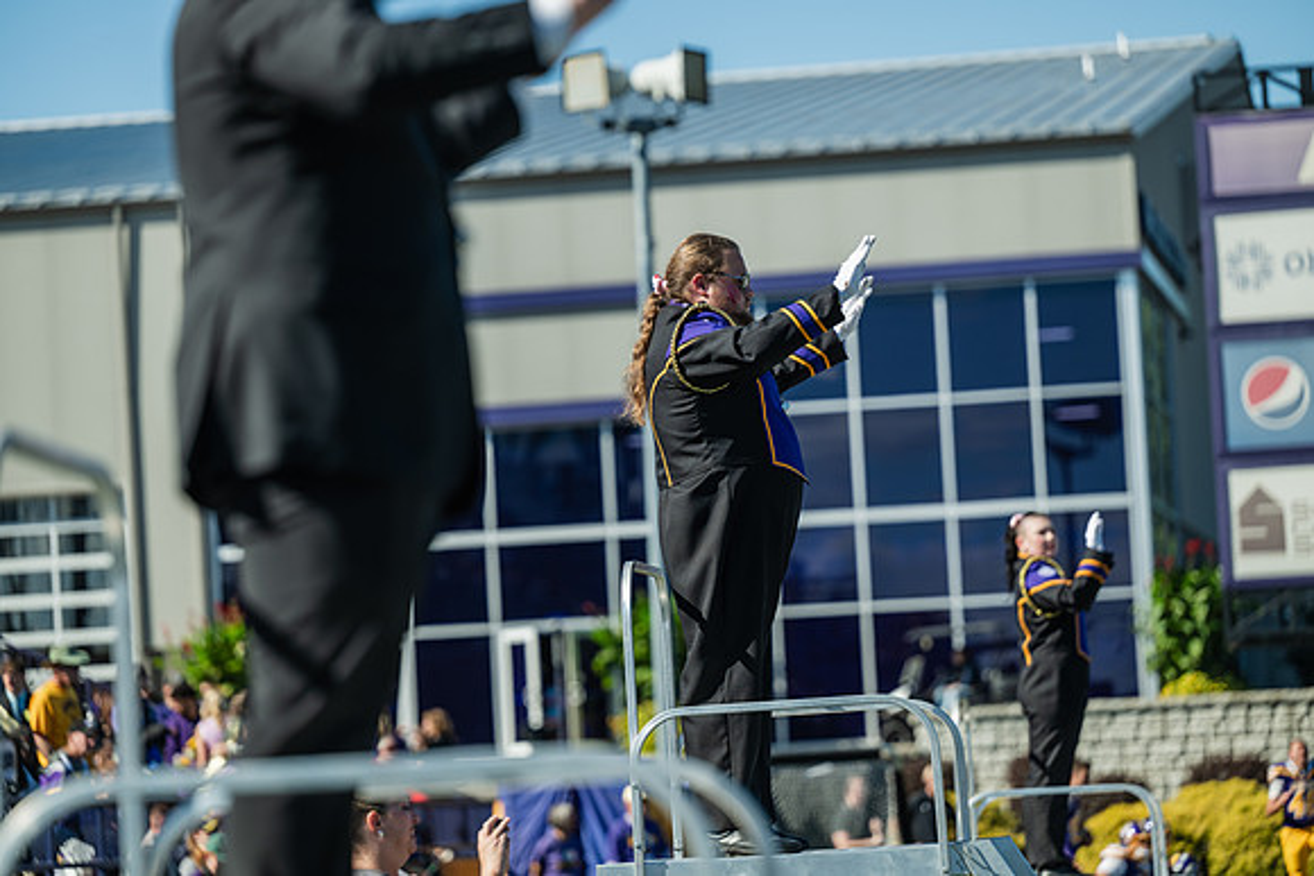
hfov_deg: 13.7
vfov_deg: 9.2
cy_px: 438
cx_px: 657
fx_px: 5476
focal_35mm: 150
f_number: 3.2
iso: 100
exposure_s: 1/1600
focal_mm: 150
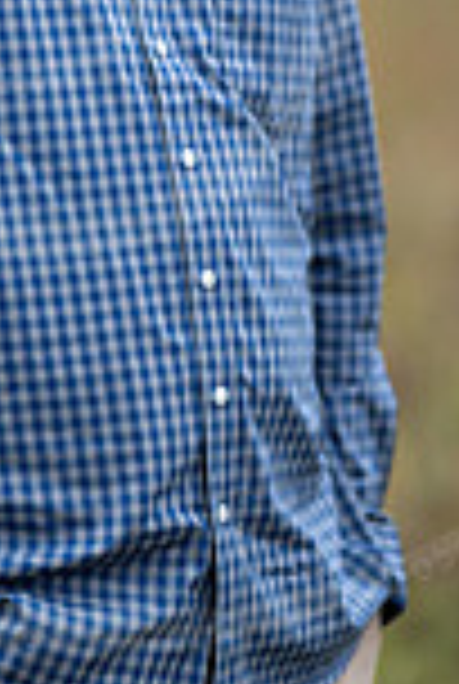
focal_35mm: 251
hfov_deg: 5.5
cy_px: 68
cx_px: 58
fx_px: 4778
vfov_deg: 8.2
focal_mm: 85
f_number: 1.2
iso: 500
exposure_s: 1/400
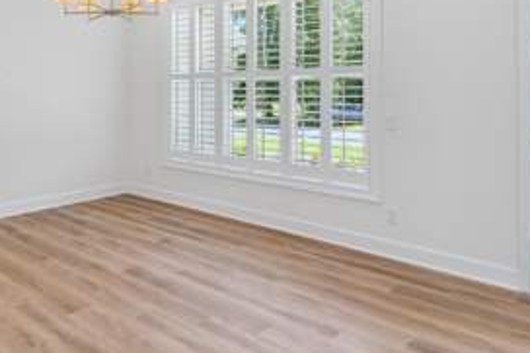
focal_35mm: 30
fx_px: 441
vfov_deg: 42.5
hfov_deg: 59.6
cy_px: 98
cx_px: 152
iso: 250
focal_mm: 17
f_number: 8
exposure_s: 1/50
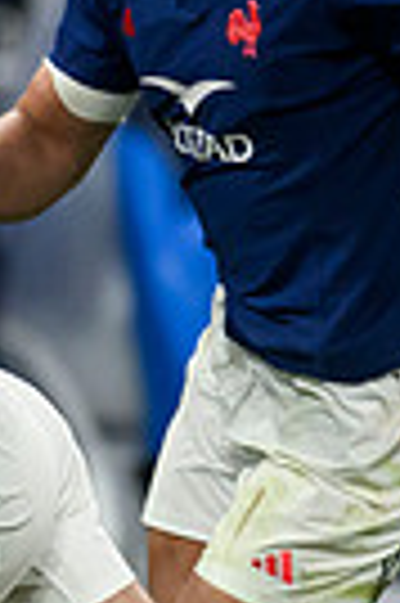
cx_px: -374
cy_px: 581
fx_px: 58363
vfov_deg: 0.6
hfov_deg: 0.4
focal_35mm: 3493
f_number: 4
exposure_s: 1/1600
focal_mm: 560
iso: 3200
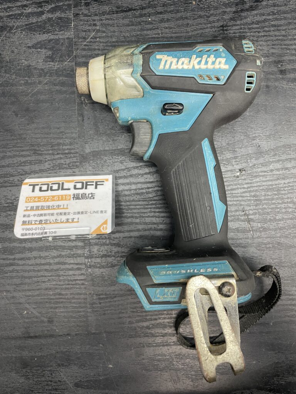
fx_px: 296
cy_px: 197
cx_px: 148
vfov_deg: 67.3
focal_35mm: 26
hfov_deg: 53.1
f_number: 1.6
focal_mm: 4.2
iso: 100
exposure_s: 1/50
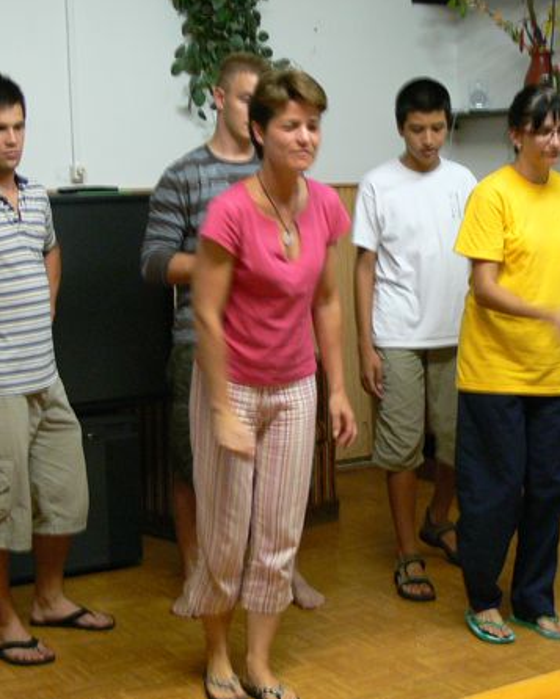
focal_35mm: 63
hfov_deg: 24.1
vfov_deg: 30.0
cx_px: 358
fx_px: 1305
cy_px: 348
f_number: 2.8
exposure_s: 1/13
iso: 200
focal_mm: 9.2
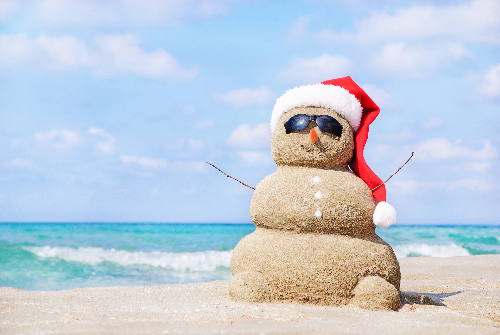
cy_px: 168
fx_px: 1168
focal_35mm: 84
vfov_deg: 16.3
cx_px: 250
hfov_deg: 24.2
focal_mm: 56
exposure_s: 1/250
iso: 100
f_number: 6.3
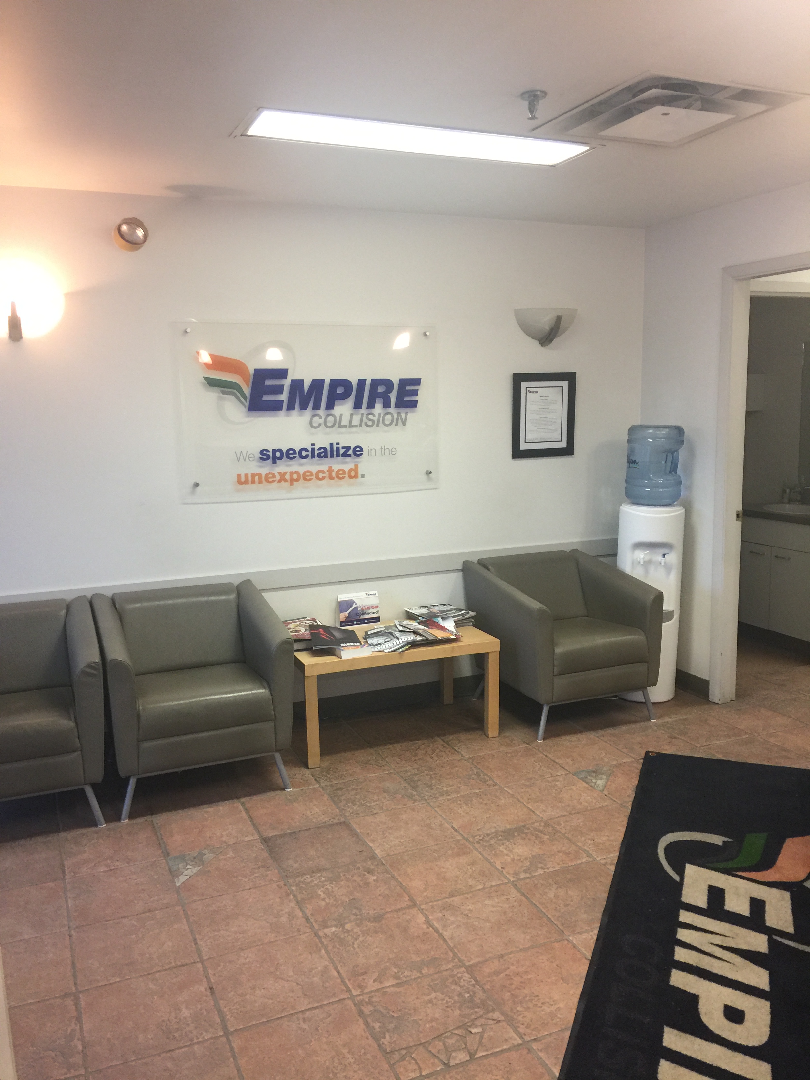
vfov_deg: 61.7
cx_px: 405
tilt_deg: -7.4
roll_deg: +1.1
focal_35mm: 29
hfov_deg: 48.2
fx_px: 905
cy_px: 540
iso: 64
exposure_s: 1/15
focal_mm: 4.15
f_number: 2.2
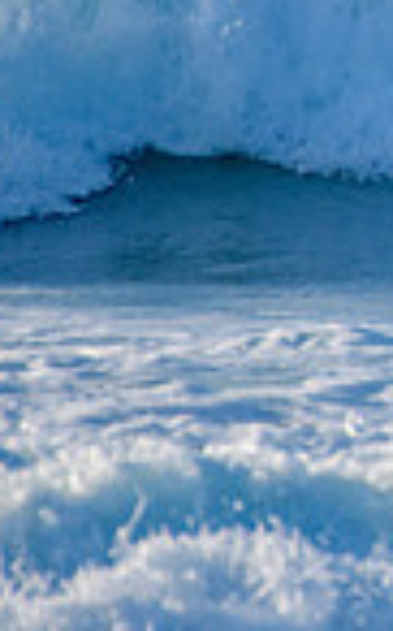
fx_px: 34702
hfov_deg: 0.6
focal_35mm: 2021
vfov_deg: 1.0
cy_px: -140
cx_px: 1084
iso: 220
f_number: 5.6
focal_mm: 500
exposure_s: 1/1600
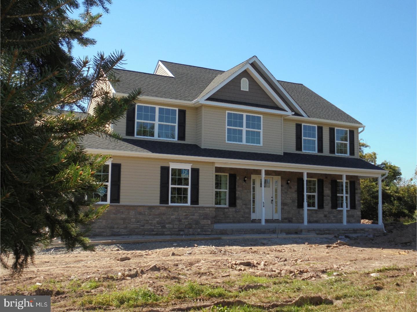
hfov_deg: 49.0
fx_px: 458
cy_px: 156
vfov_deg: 37.7
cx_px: 208
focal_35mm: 38
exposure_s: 1/400
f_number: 4.2
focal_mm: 6.9
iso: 100
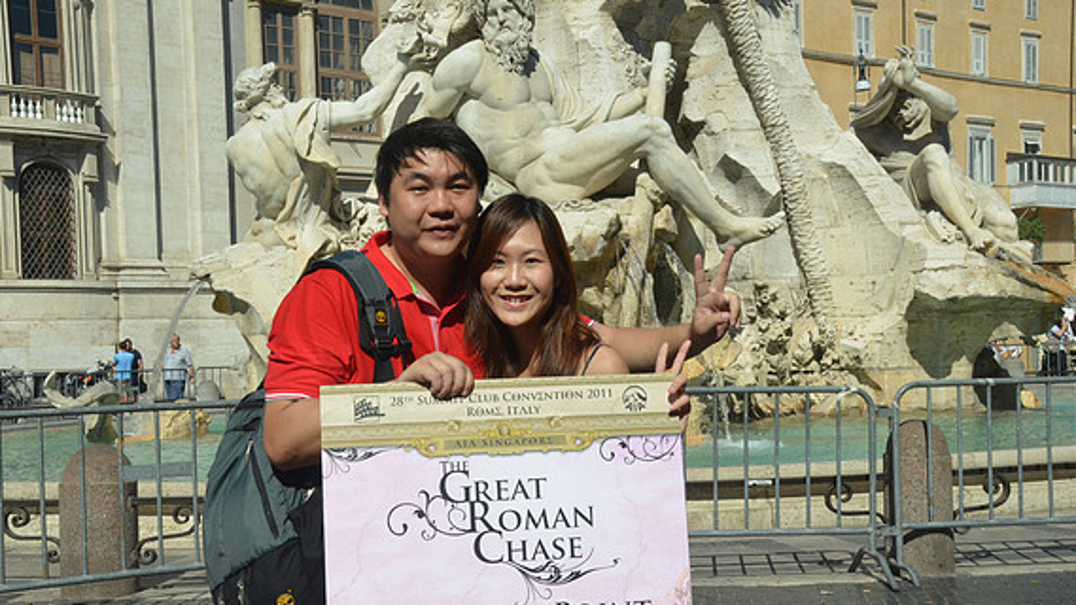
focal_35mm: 50
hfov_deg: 41.7
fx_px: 1413
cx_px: 531
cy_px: 348
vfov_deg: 24.1
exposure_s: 1/1250
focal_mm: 31
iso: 1600
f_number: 18
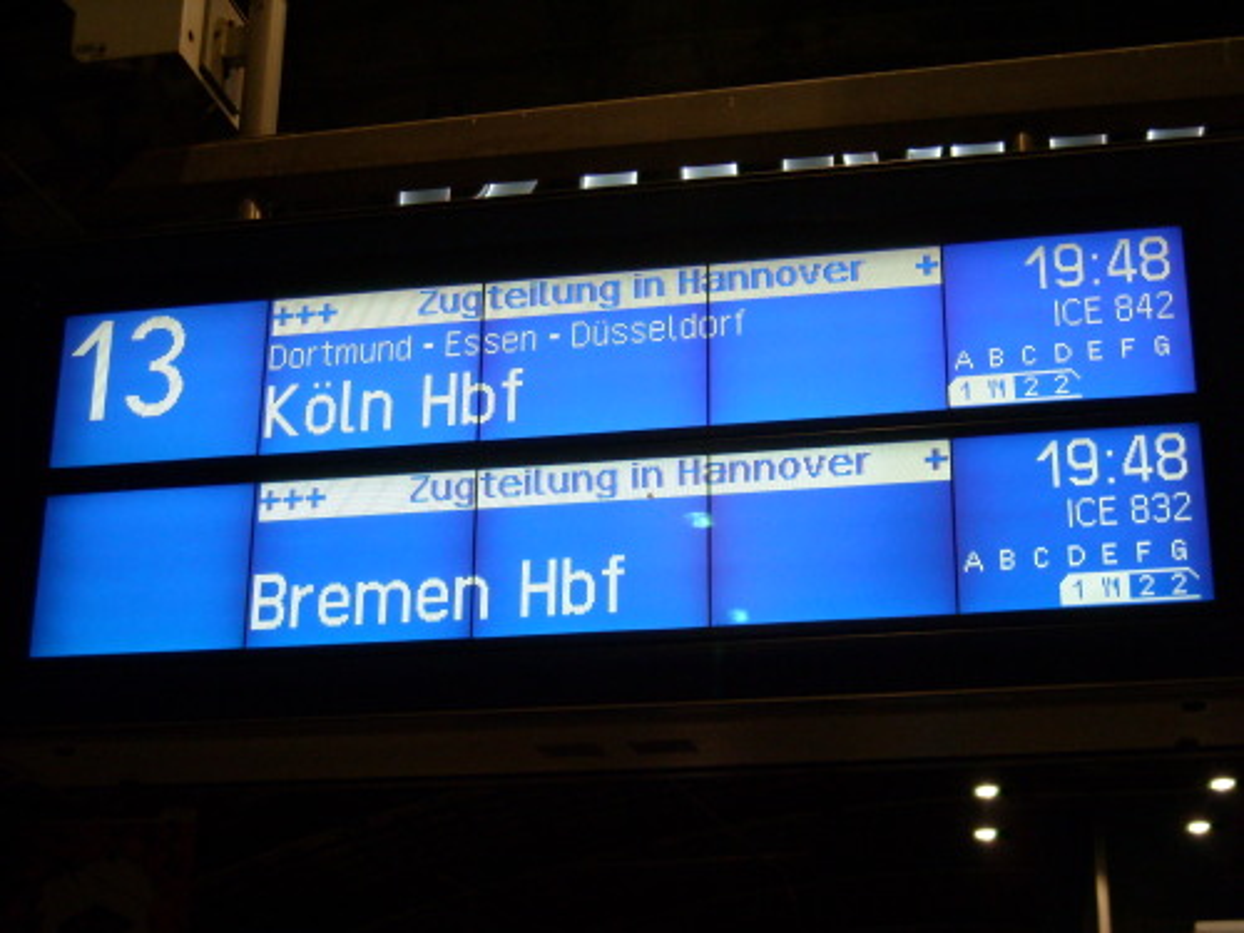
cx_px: 622
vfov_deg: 24.0
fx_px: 2192
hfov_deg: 31.7
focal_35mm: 61
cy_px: 466
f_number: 3.5
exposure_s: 1/60
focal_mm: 9.87
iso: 366
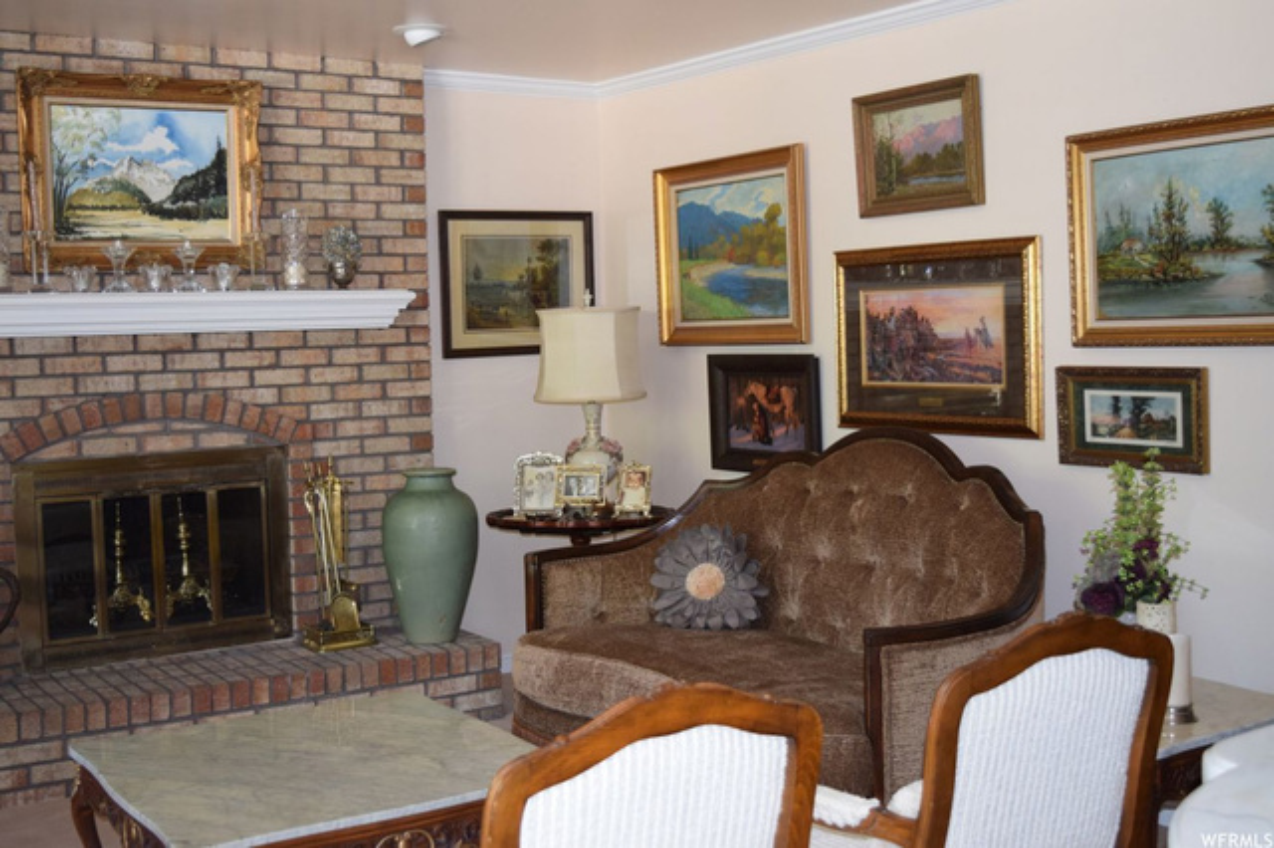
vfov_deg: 31.9
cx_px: 637
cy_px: 424
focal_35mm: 42
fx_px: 1486
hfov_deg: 46.4
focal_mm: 28
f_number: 4.2
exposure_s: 1/60
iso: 900
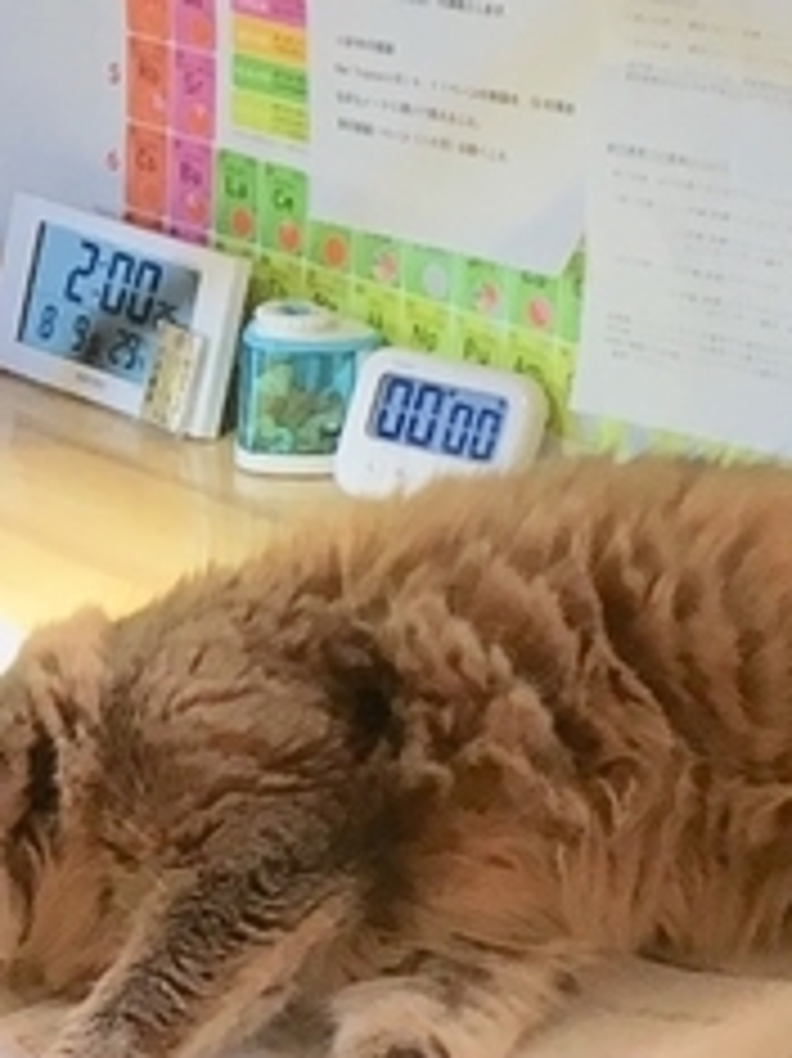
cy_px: 207
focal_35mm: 148
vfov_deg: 13.3
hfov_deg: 9.7
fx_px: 4519
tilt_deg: -14.5
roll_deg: -1.1
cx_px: -432
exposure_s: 1/30
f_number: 2.2
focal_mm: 4.15
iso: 50
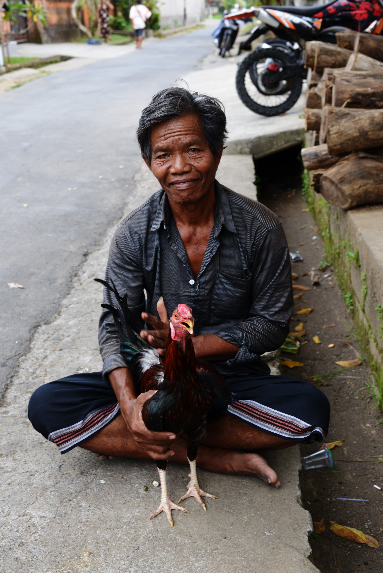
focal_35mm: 50
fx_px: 797
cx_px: 192
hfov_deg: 27.0
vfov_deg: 39.6
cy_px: 286
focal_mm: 50
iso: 200
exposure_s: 1/100
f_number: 7.1
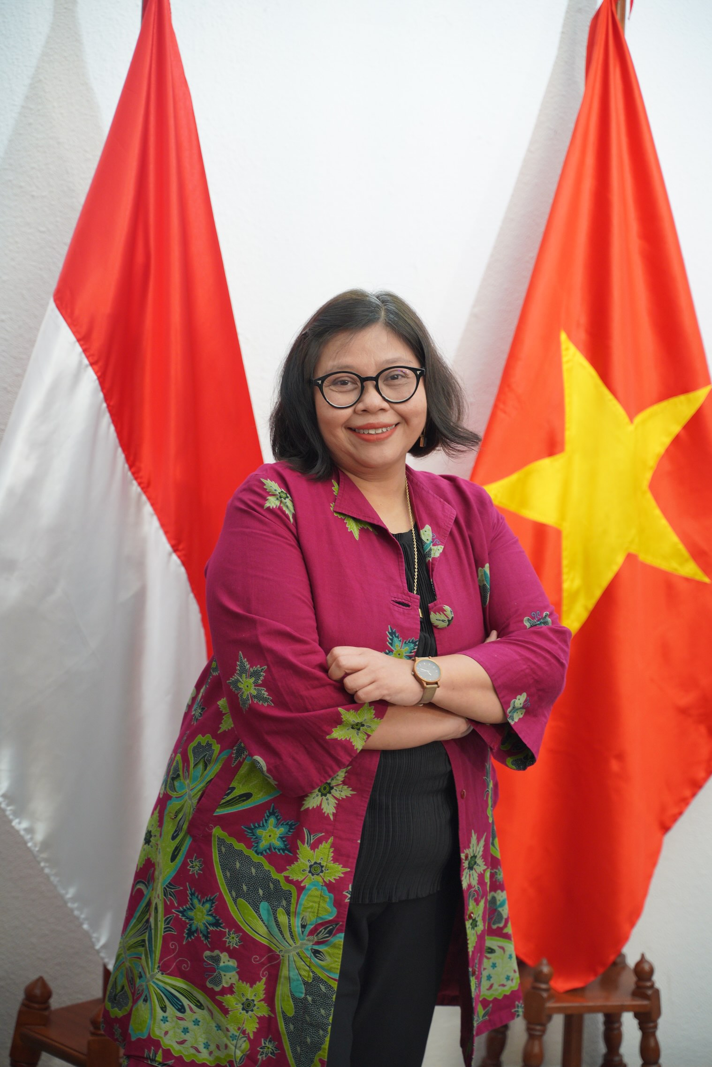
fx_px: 1899
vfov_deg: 31.4
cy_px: 534
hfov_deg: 21.2
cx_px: 356
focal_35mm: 64
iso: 1250
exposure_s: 1/200
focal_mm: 64
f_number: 3.2
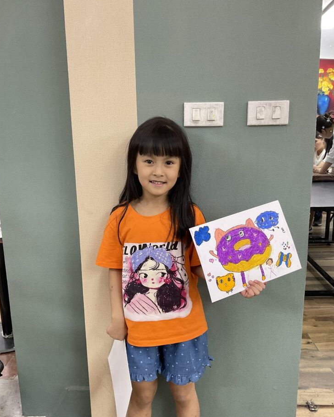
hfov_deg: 47.1
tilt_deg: -12.5
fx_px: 383
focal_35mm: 31
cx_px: 165
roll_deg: +1.0
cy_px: 218
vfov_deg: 57.2
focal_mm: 3
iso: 64
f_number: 1.8
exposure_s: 1/50
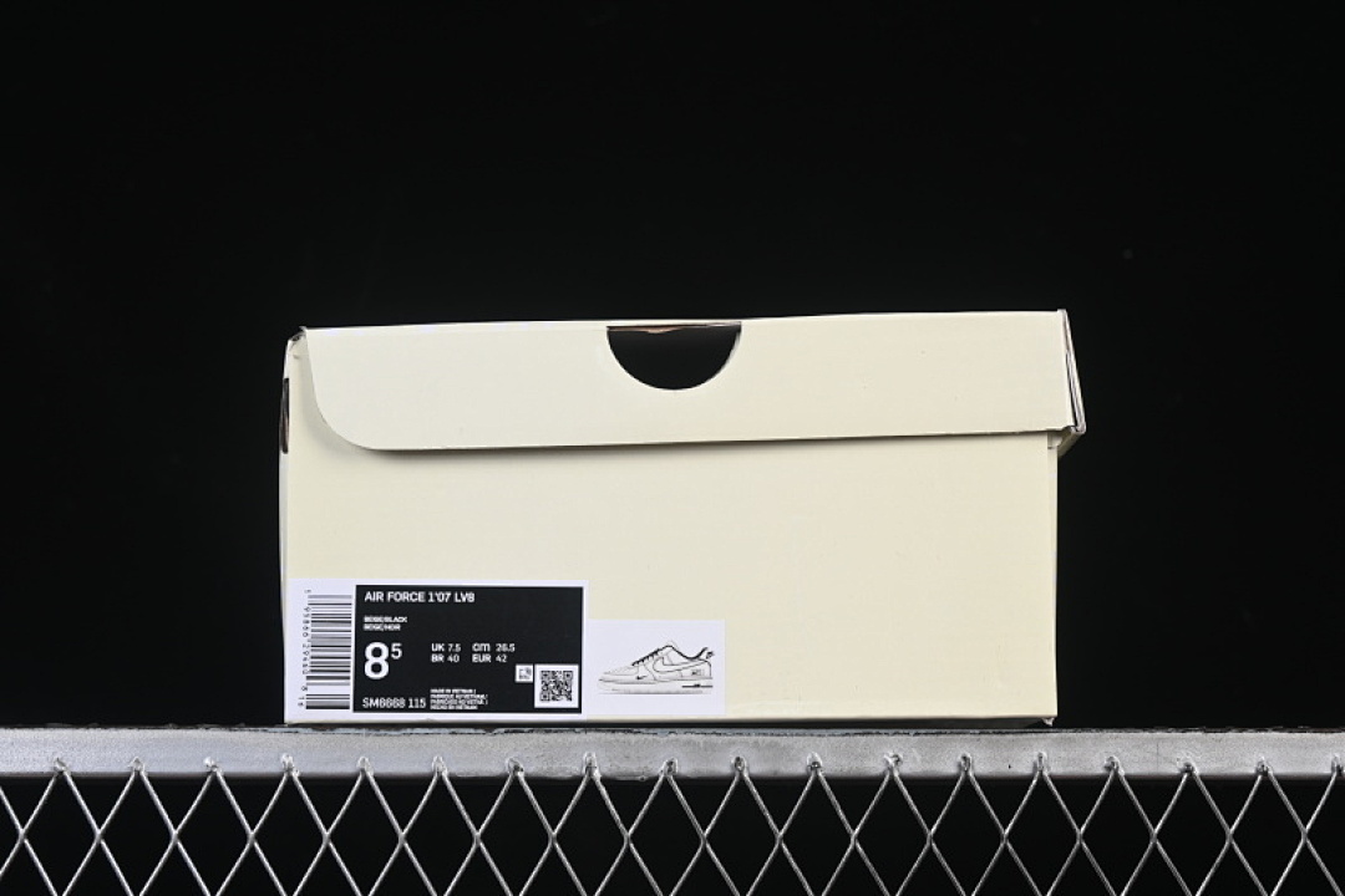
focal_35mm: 75
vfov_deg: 18.2
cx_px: 672
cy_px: 448
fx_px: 2802
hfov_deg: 27.0
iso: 160
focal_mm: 50
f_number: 8
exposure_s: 1/80
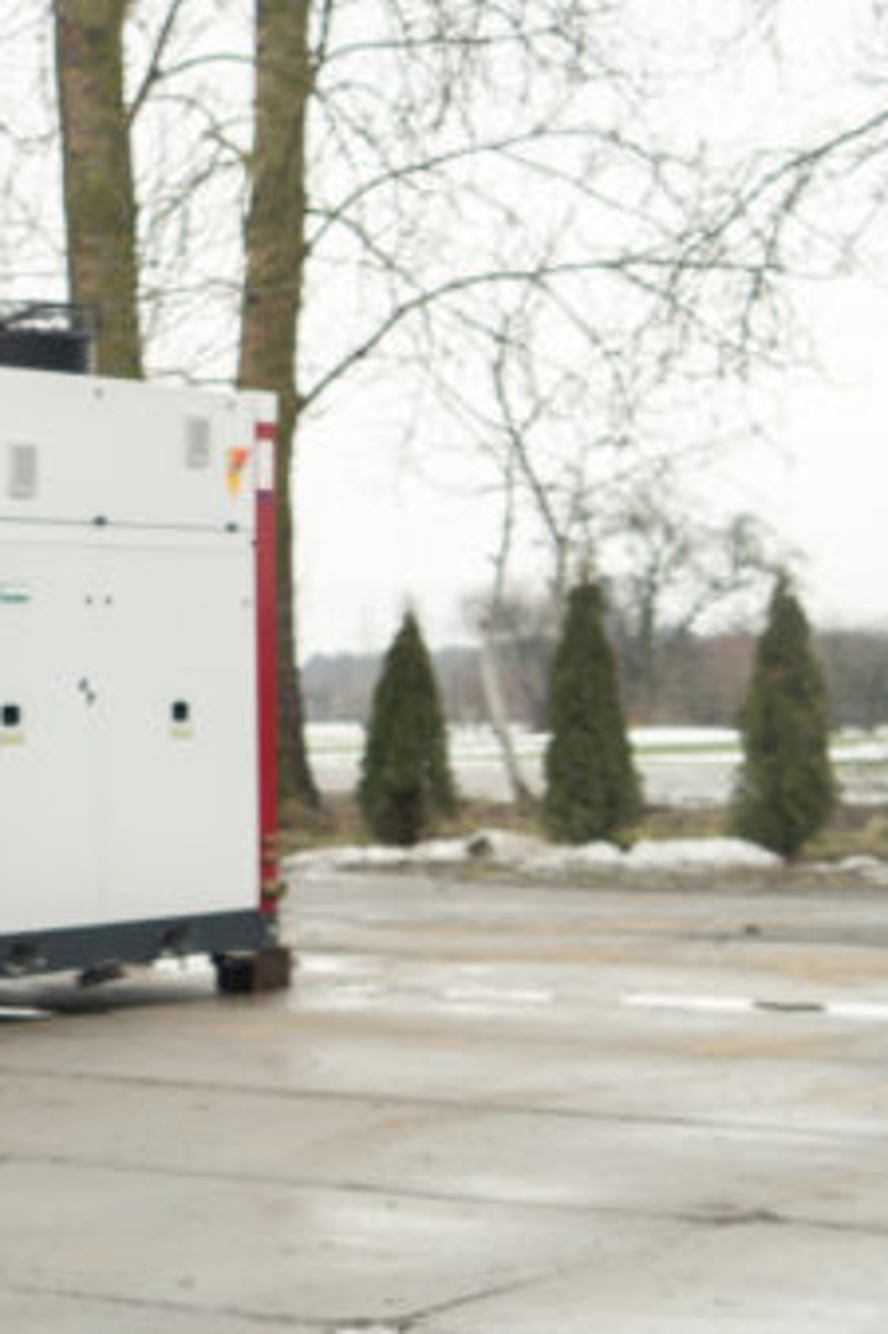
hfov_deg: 12.3
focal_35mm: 97
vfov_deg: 21.0
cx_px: -959
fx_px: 3592
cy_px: 720
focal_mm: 32
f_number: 4.5
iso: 100
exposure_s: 1/80
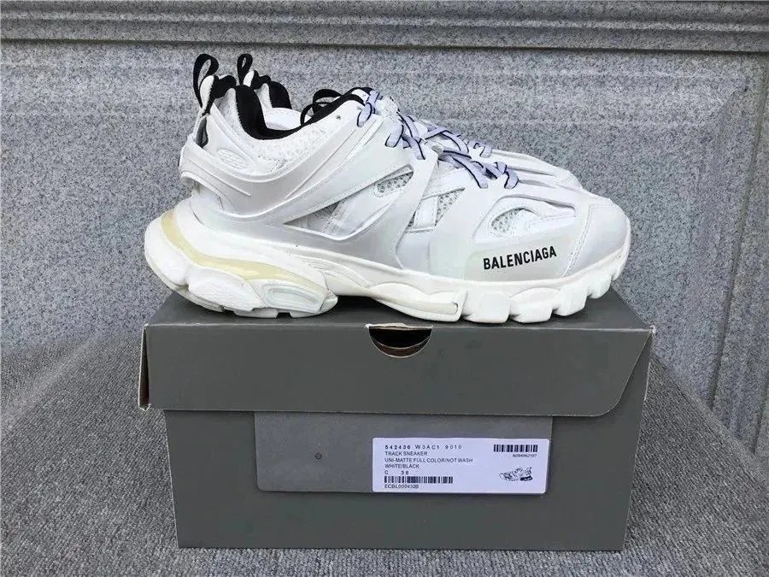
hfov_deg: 58.4
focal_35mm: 31
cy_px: 288
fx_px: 689
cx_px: 384
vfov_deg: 45.4
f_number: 2.4
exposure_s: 1/468
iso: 25
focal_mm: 3.3
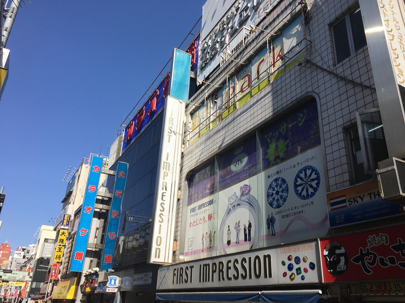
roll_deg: -3.6
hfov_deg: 61.7
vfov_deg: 48.2
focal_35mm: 29
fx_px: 339
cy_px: 152
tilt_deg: +25.6
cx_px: 202
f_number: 2.2
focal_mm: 4.15
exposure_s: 1/1748
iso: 25
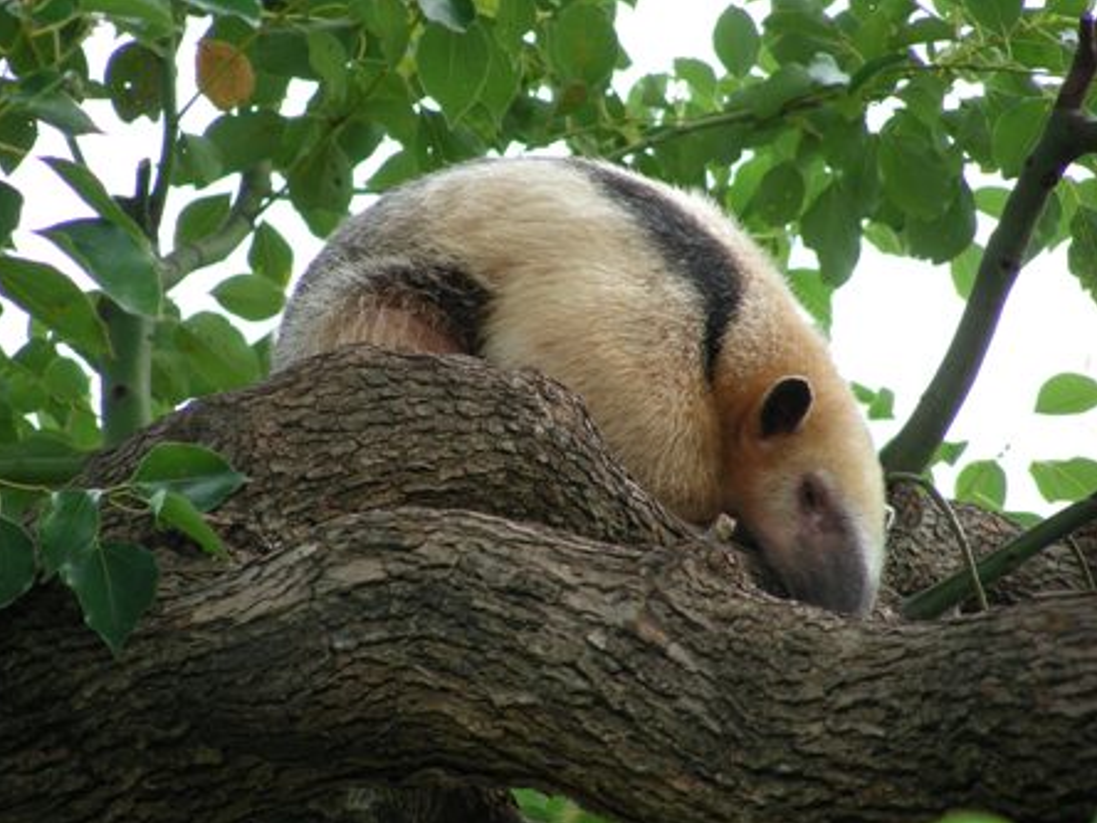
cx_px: 546
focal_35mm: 383
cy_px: 413
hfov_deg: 5.2
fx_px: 12137
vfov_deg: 3.9
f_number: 3.5
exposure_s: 1/107
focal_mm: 63.3
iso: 50
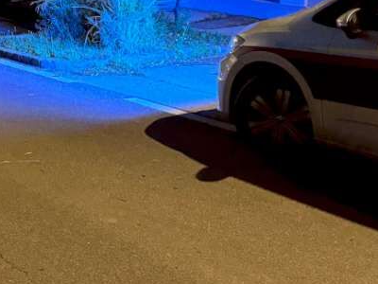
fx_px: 786
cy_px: 25
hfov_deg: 26.8
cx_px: 108
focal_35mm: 72
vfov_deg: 20.0
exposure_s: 1/31
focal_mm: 6.76
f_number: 1.78
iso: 1000
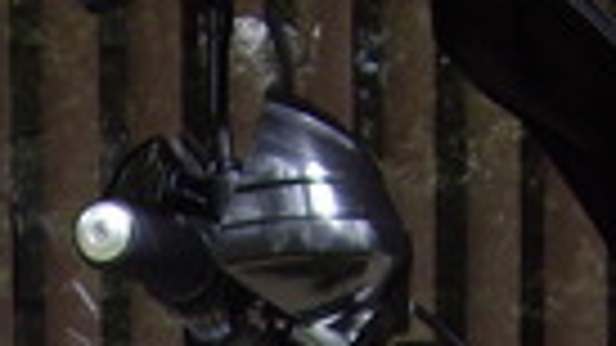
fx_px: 3936
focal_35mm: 241
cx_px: -270
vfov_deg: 4.7
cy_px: 1209
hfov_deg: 8.8
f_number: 2.8
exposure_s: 1/200
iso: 100
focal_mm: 7.9
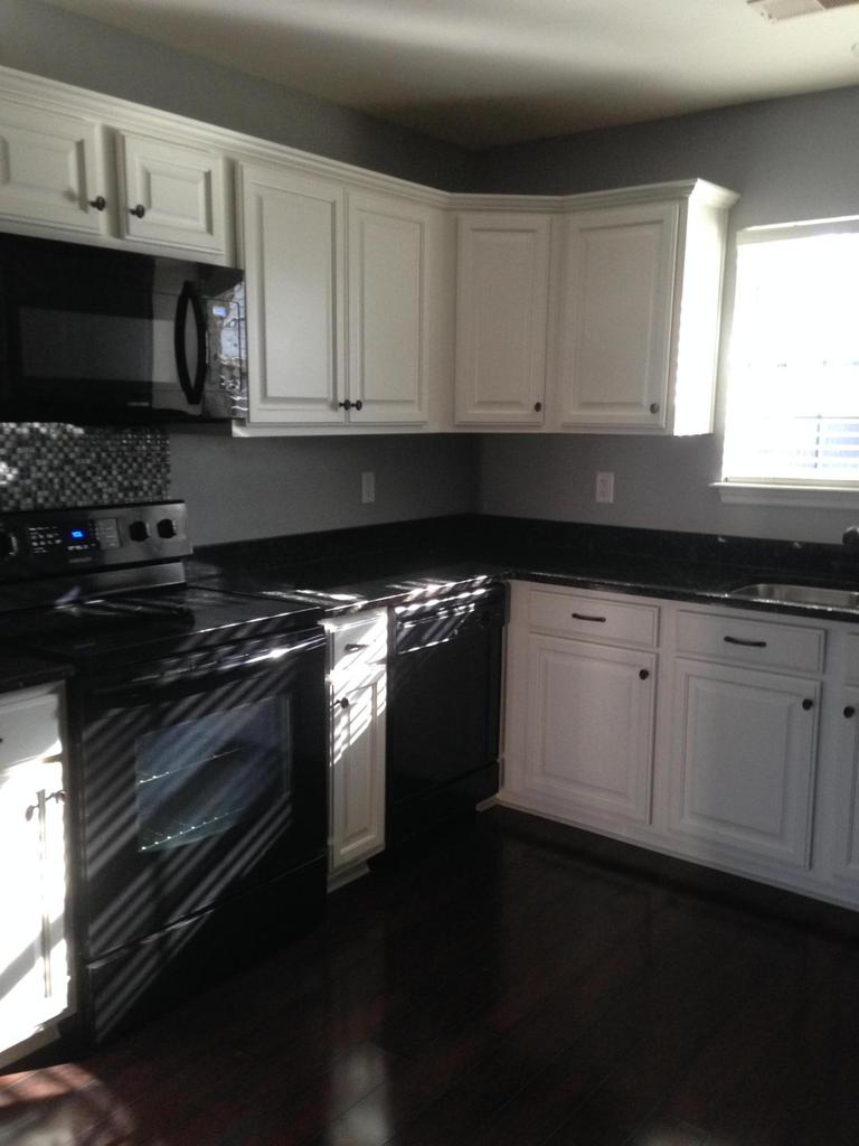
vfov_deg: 55.4
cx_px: 430
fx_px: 1092
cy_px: 573
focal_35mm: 33
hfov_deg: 42.9
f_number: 2.4
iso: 160
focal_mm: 4.12
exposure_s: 1/20
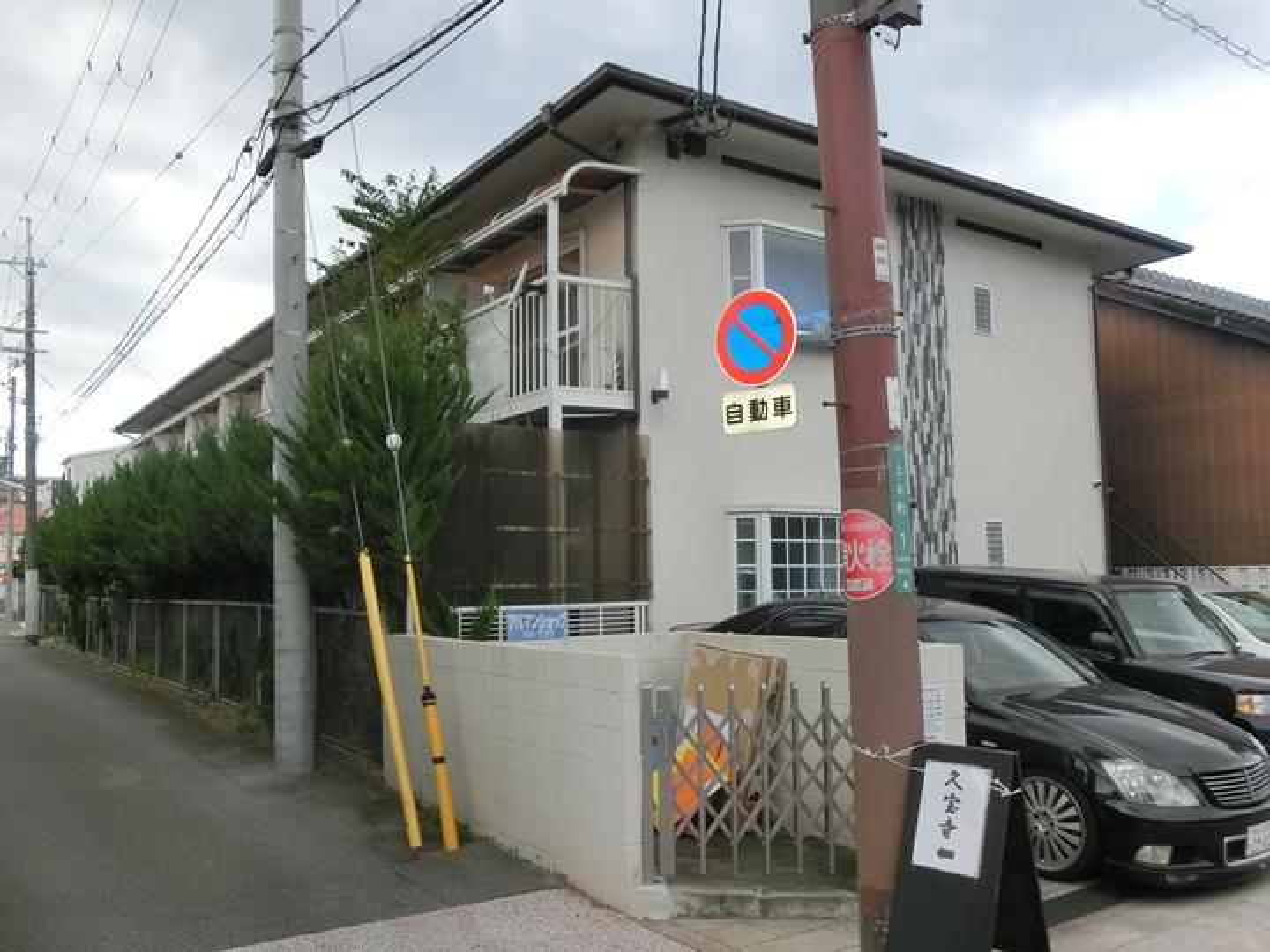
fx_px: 1101
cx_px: 635
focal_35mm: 30
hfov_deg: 60.0
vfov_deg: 46.8
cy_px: 476
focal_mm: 5.36
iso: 80
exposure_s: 1/125
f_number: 3.5
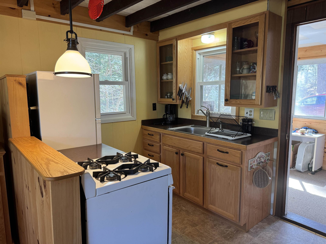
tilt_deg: -7.3
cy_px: 122
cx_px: 163
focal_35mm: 24
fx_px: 226
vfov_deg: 56.8
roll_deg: -0.2
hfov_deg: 71.6
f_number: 1.78
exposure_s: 1/60
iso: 160
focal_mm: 6.76
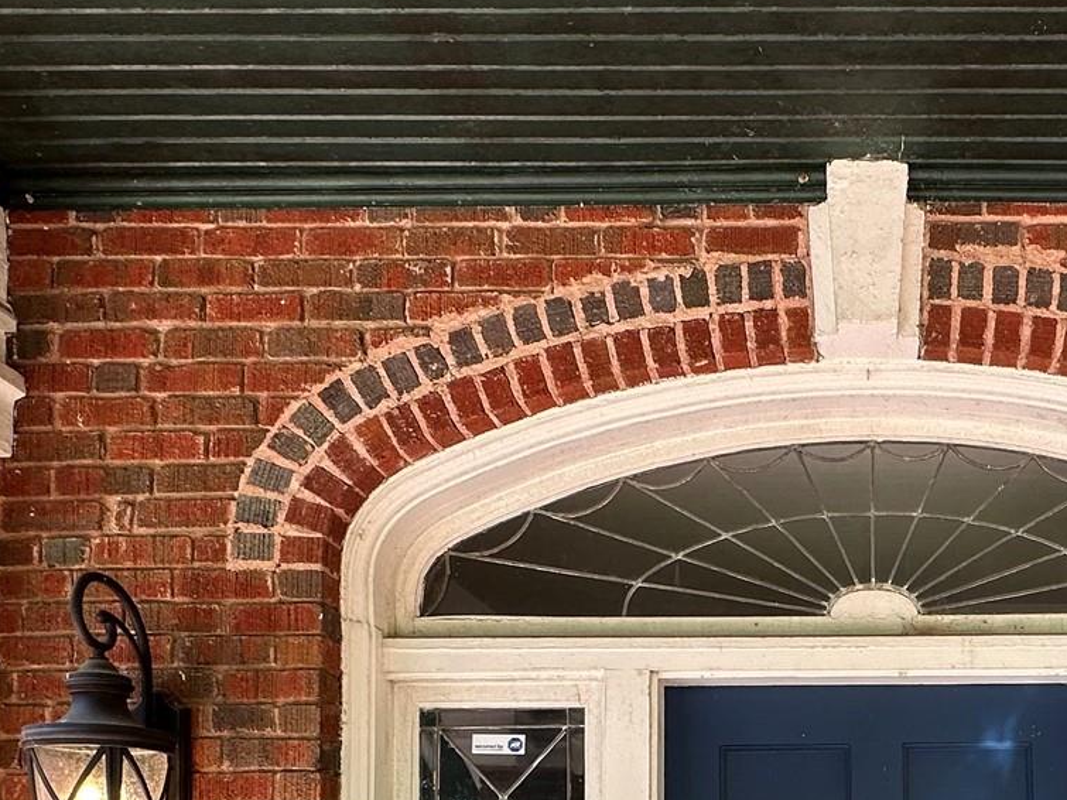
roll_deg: +0.9
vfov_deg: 33.0
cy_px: 883
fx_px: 1171
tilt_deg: +3.6
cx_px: 892
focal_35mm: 38
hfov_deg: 45.8
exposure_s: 1/99
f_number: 2.2
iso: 50
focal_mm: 2.22
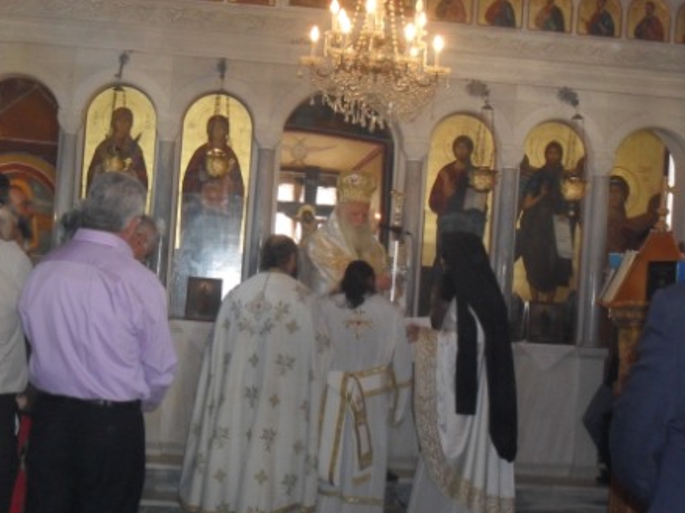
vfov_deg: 25.2
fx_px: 1148
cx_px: 346
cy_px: 260
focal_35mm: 58
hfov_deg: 33.2
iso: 400
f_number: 4.3
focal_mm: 10.1
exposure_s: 1/60
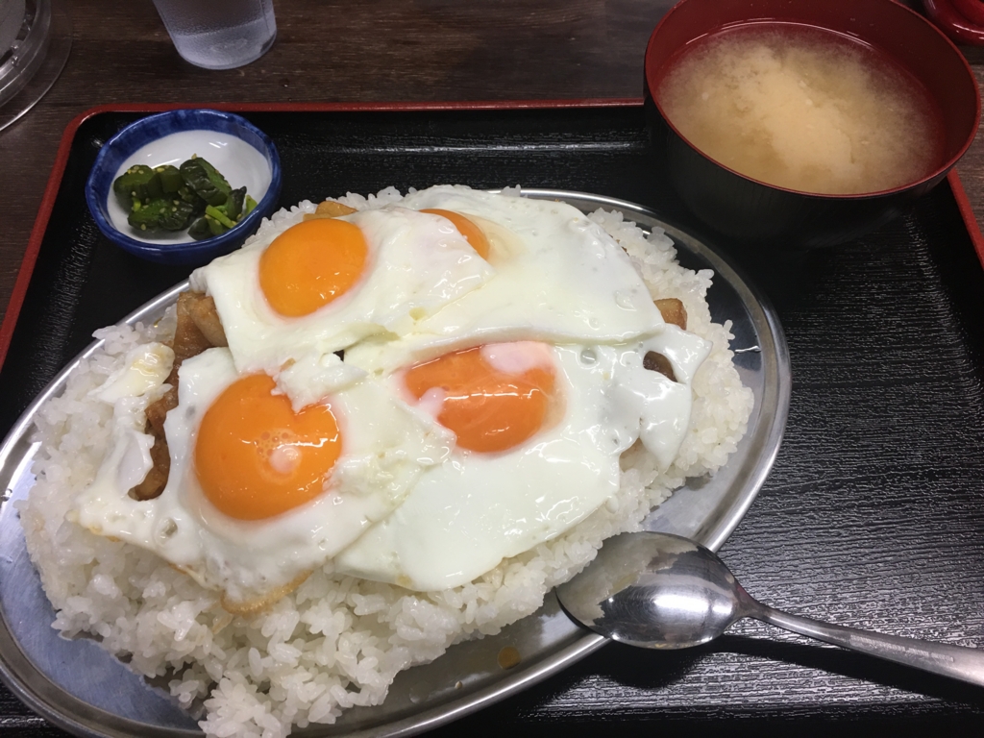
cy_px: 369
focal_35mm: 29
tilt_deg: -58.8
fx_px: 824
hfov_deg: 61.7
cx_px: 492
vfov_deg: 48.2
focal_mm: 4.15
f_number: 2.2
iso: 40
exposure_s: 1/15
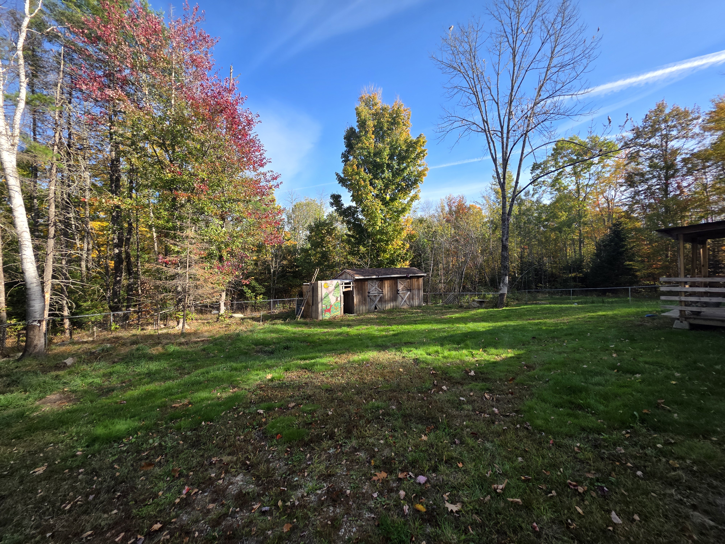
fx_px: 272
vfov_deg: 89.9
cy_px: 272
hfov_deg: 106.2
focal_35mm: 13
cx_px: 362
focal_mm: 2.2
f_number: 1.9
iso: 40
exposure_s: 1/722
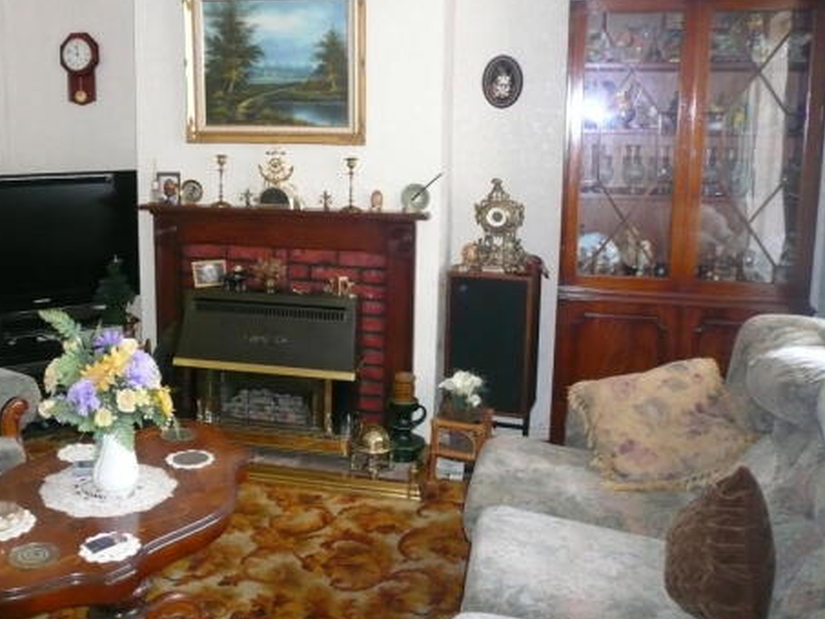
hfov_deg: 50.7
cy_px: 270
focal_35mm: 36
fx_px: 858
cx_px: 300
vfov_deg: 39.6
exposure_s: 1/30
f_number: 2.8
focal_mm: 4.6
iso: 250
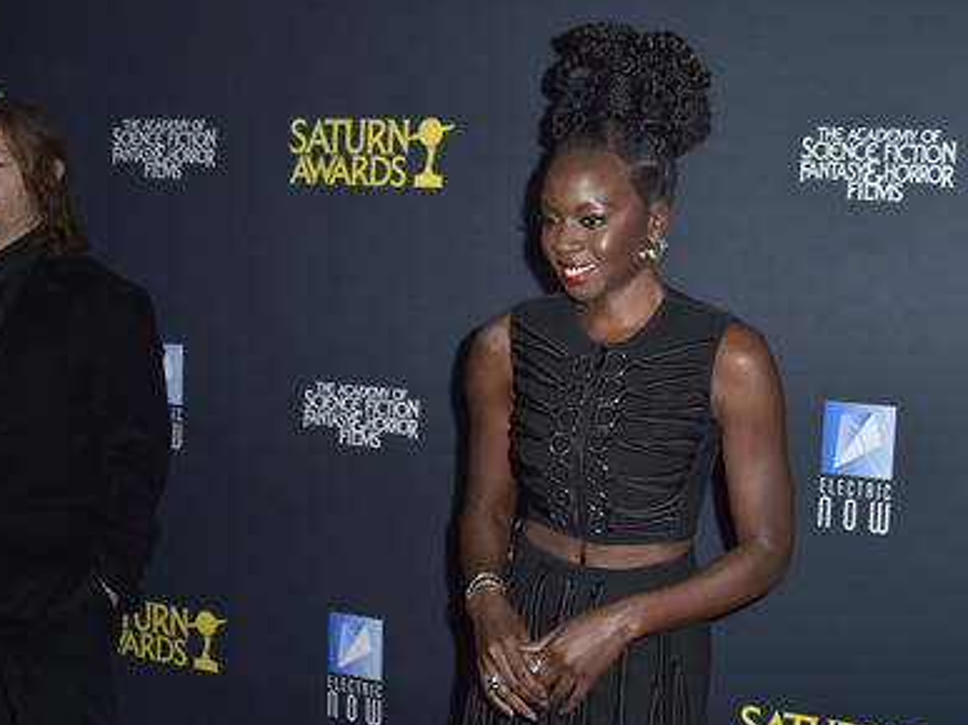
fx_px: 1062
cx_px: 490
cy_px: 370
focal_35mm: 38
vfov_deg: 37.7
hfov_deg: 49.0
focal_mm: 34
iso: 250
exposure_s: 1/250
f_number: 6.3
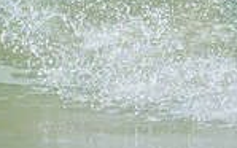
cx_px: 293
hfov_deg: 0.5
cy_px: -103
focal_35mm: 4371
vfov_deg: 0.3
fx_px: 28222
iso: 220
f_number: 6.3
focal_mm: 800
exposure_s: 1/2000
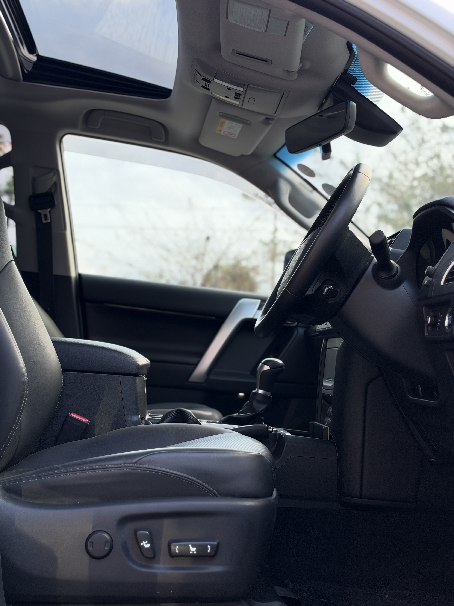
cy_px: 303
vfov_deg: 39.7
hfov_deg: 30.3
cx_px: 227
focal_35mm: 48
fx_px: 839
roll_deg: -2.7
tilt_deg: +4.5
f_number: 1.8
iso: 100
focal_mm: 6.93
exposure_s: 1/64
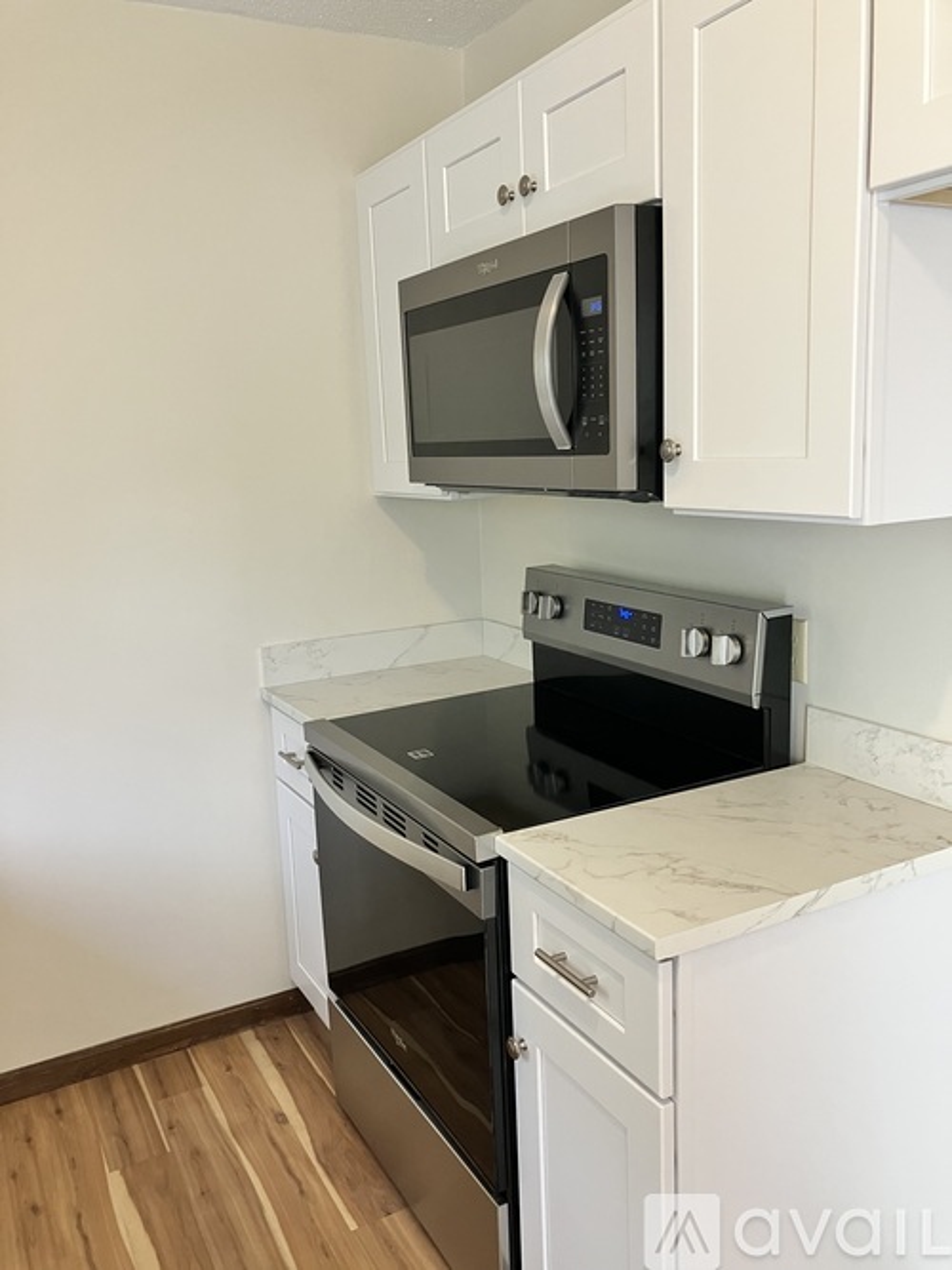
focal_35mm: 28
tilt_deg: -11.1
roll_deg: +2.2
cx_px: 476
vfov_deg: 63.5
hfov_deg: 49.7
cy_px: 635
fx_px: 1027
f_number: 1.8
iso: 160
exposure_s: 1/60
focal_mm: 3.99
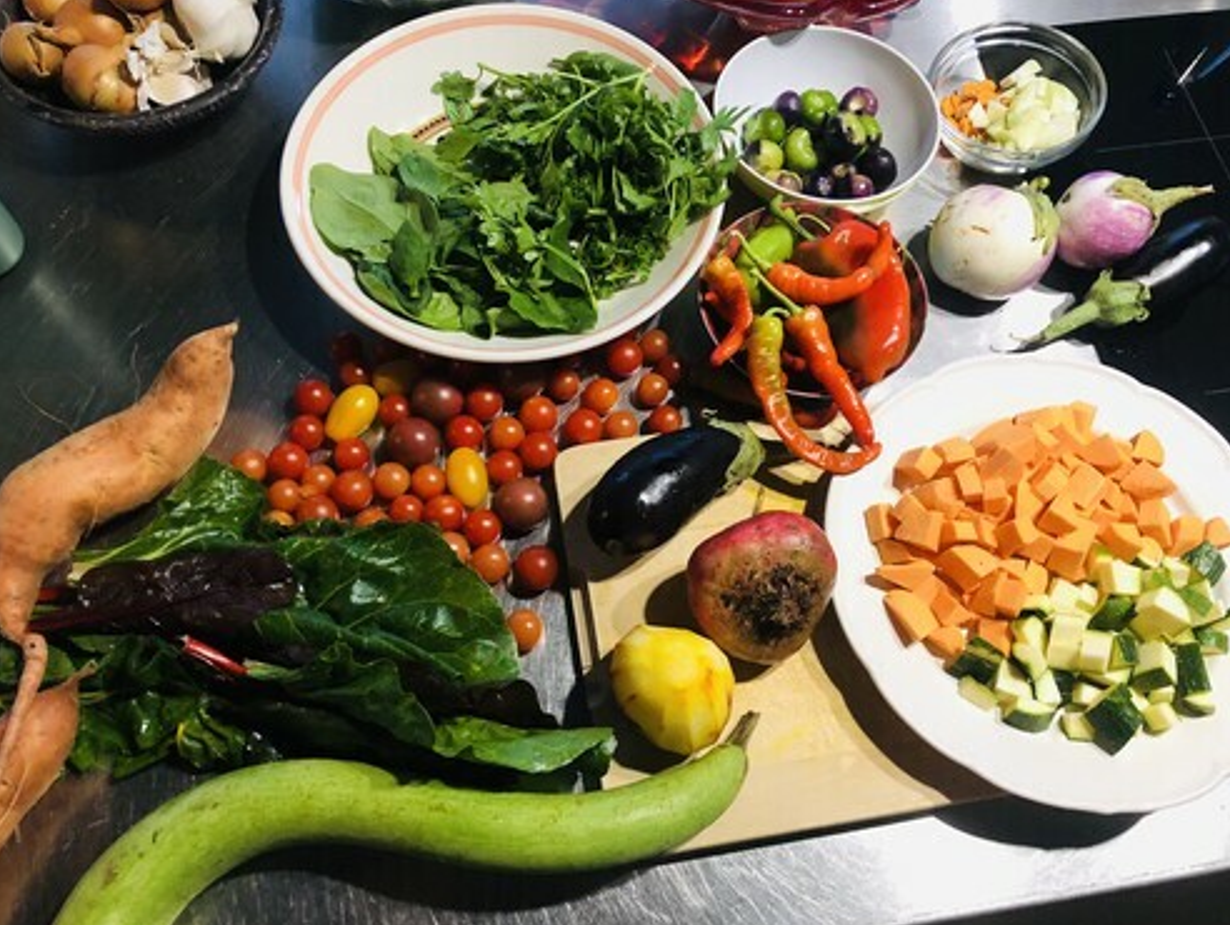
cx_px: 630
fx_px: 1031
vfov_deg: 48.3
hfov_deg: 61.6
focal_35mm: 29
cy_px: 461
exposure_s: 1/12
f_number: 1.8
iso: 100
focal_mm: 4
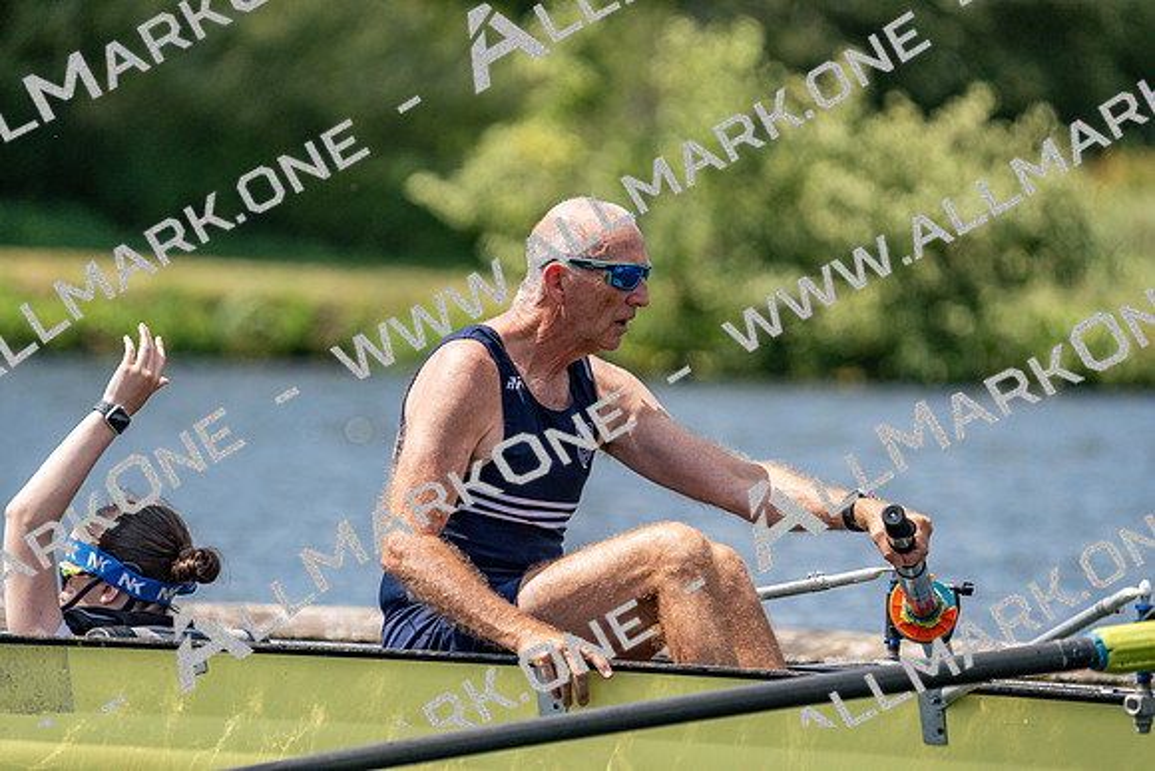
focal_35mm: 433
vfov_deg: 3.2
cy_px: 386
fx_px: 13895
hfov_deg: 4.8
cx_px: 578
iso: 400
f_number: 6.3
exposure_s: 1/2000
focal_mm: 433
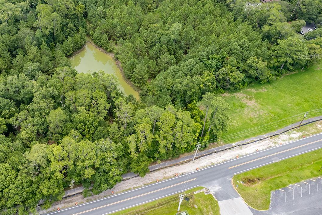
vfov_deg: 39.0
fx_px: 295
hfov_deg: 54.8
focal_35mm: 33
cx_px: 84
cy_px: 56
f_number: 2.8
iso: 100
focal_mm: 8.38
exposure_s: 1/320
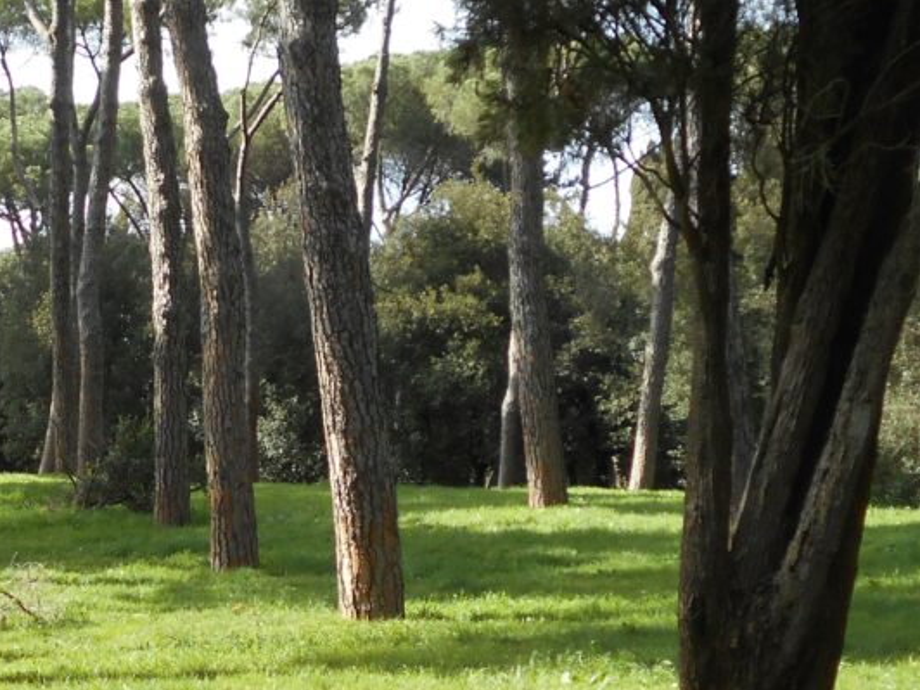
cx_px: -3
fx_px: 2339
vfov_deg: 16.8
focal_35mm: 88
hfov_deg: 21.5
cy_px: 320
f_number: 3.9
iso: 80
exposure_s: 1/160
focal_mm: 6.7
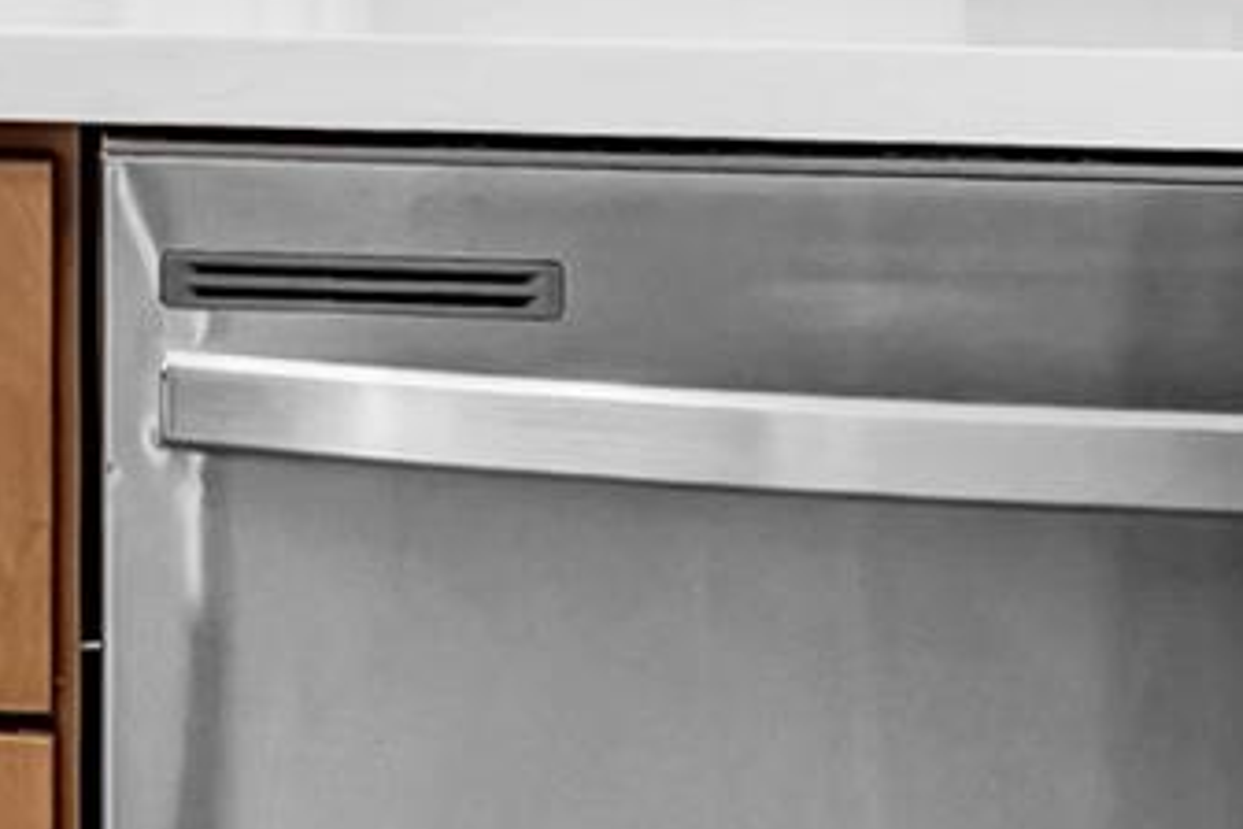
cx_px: -781
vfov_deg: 11.1
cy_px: -398
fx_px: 4108
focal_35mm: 119
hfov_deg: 15.5
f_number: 9
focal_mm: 17
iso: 250
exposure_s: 1/13
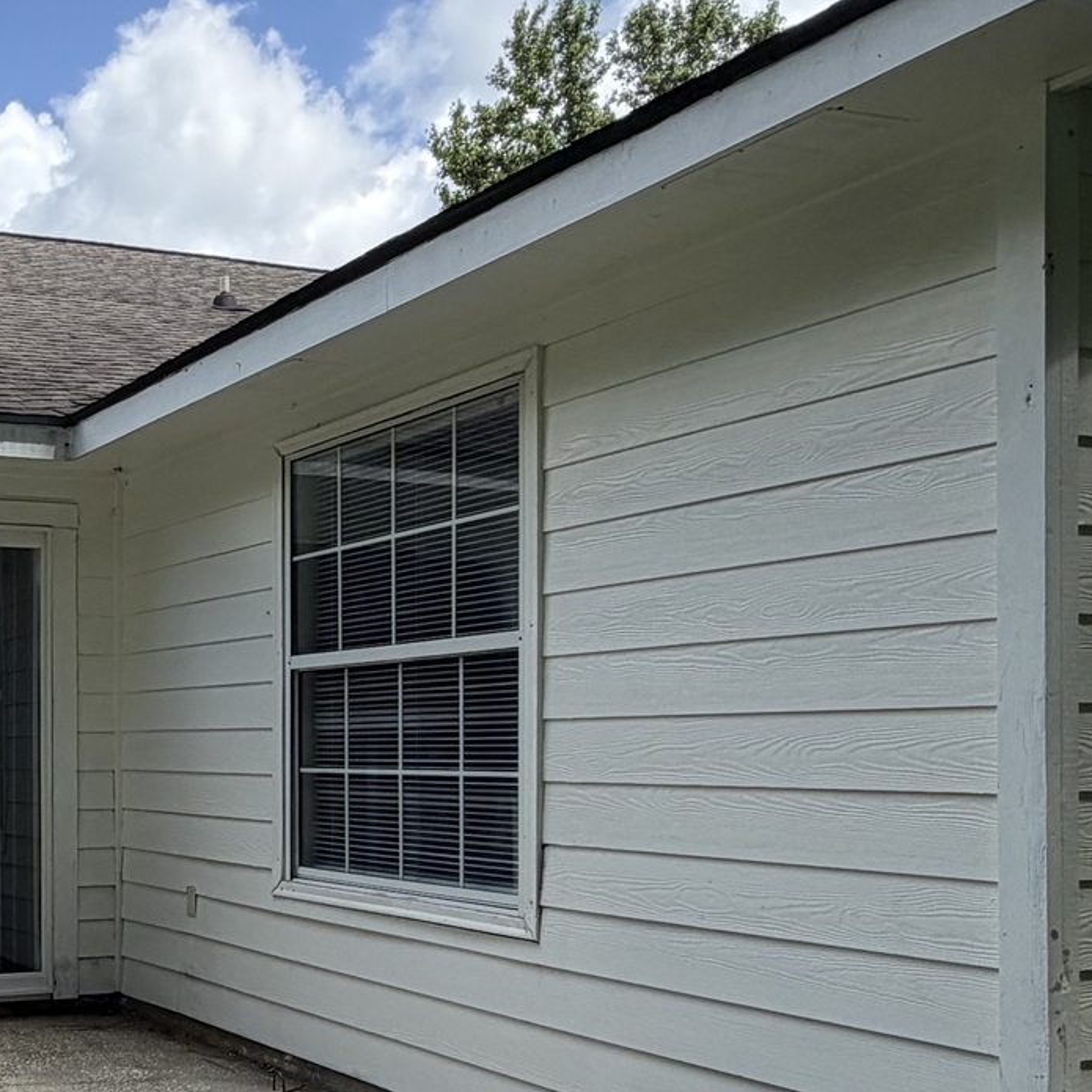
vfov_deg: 40.2
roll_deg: +0.6
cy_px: 767
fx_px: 1463
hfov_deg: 35.0
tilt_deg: +0.6
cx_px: -118
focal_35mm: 41
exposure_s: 1/770
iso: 32
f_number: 2.2
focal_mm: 2.22
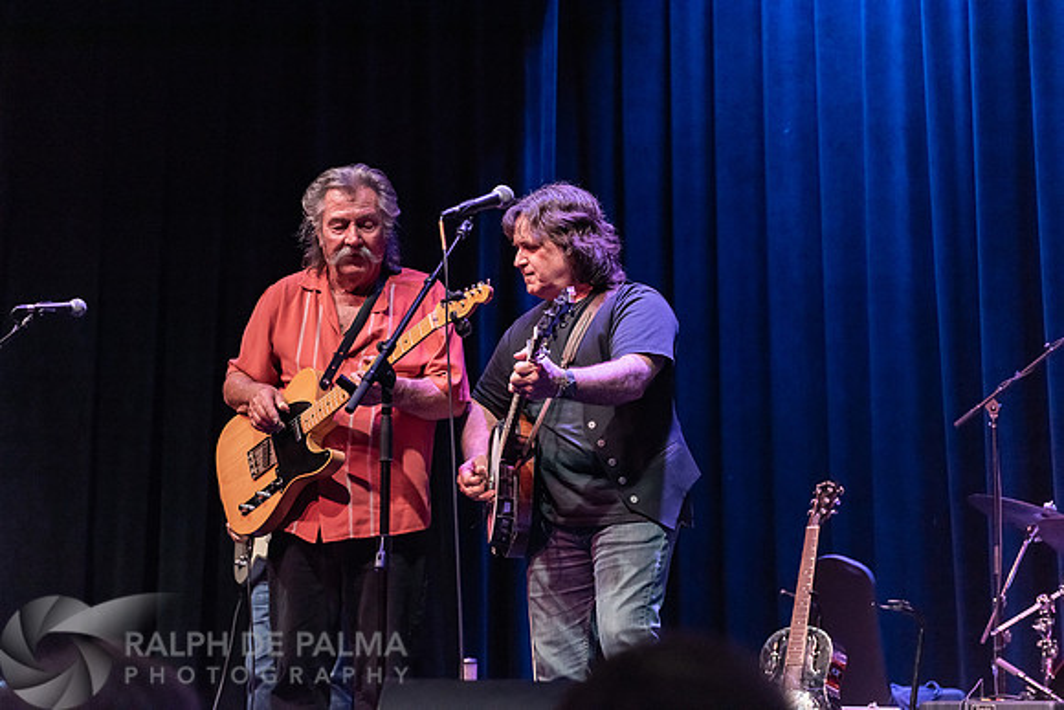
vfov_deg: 19.5
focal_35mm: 70
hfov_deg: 28.8
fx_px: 2069
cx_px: 532
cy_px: 355
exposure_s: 1/160
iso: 1600
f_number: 4
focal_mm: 70
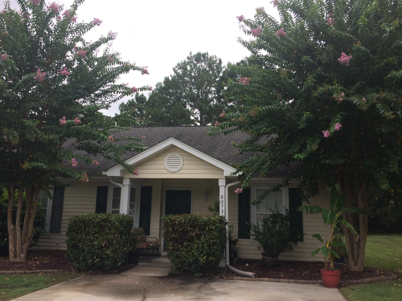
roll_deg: -0.9
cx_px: 201
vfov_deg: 48.2
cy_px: 150
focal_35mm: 29
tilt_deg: +10.7
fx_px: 337
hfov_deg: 61.7
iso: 32
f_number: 2.2
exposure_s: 1/1172
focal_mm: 4.15
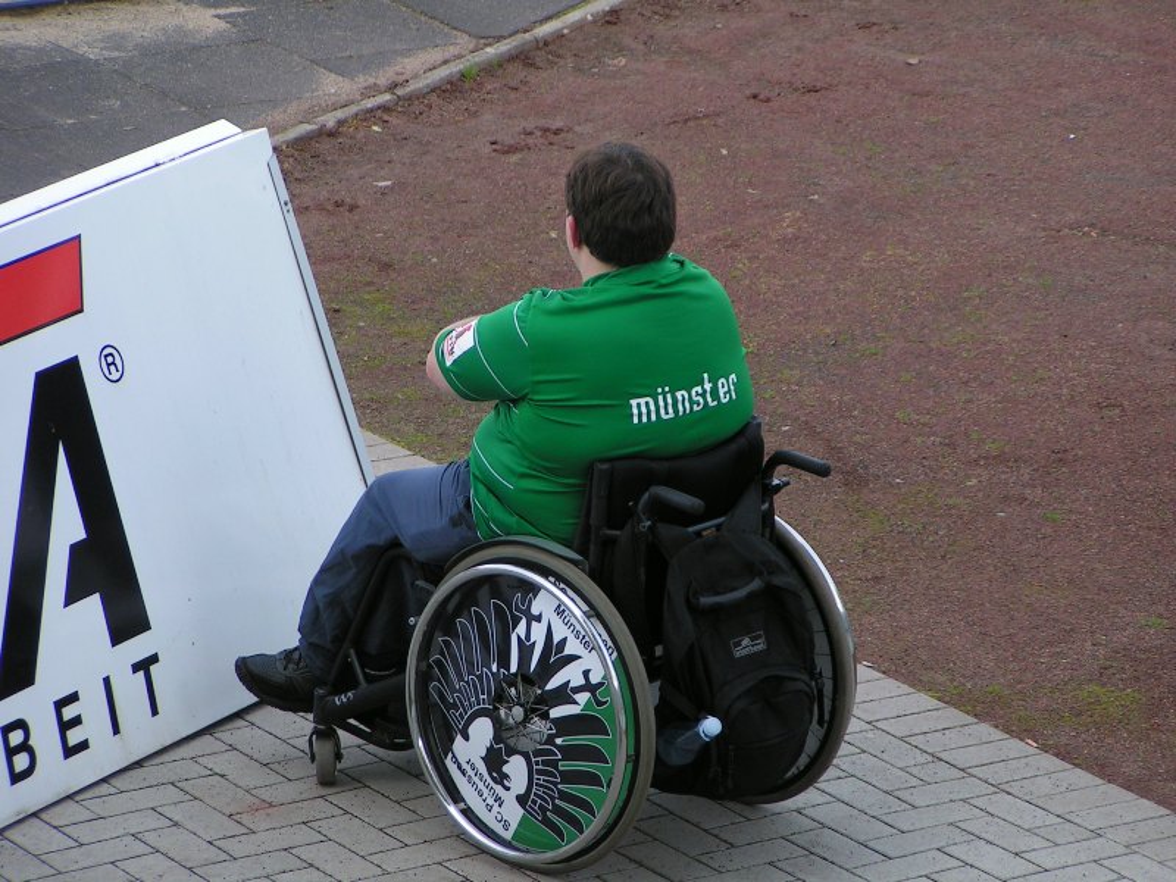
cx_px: 588
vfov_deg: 7.2
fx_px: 6998
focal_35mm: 206
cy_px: 441
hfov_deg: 9.6
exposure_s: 1/250
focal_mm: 31.5
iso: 50
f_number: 3.5
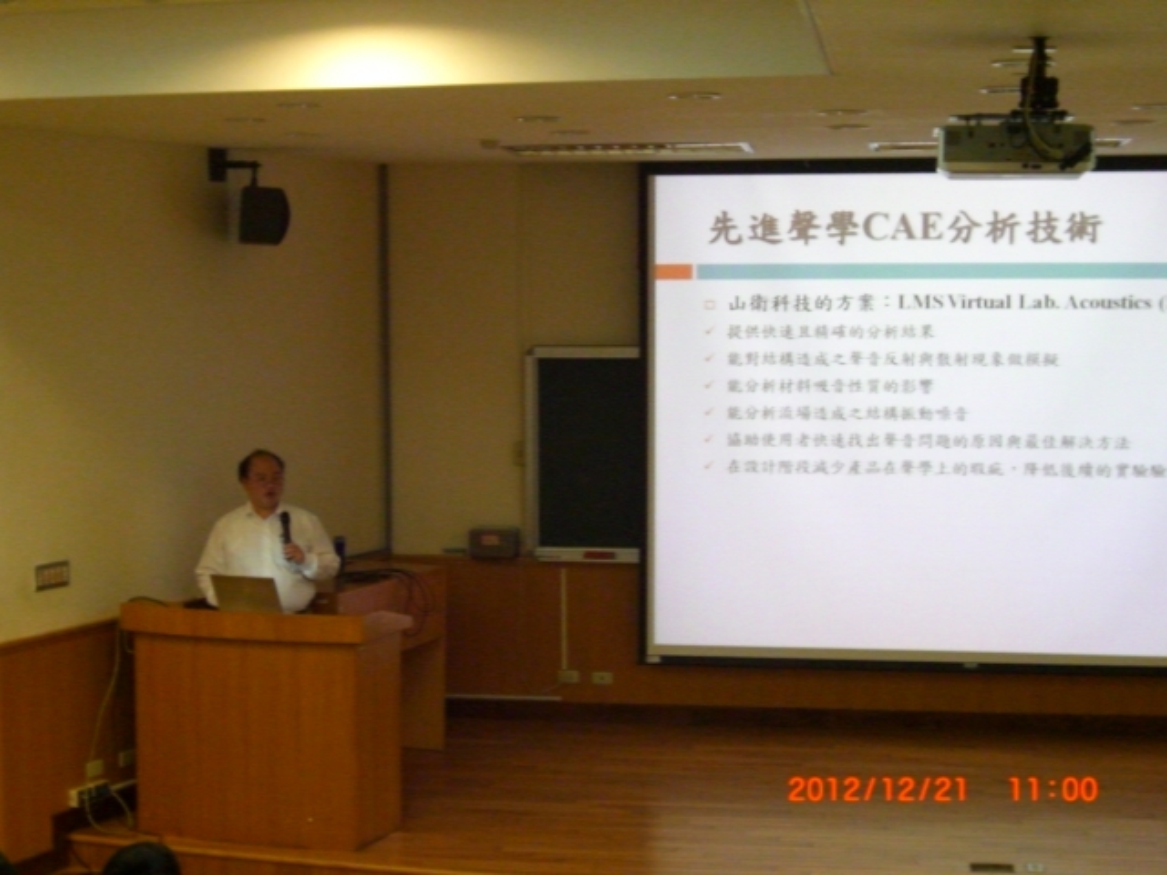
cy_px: 438
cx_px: 584
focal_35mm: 66
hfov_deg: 29.4
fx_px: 2225
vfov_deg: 22.3
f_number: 3.8
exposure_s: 1/40
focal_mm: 13.7
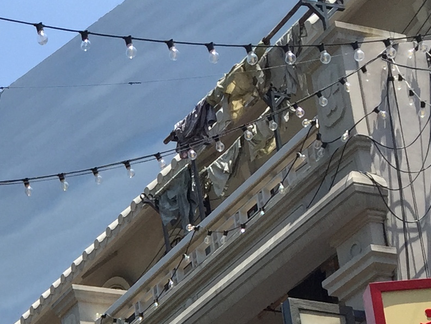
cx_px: -143
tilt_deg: +19.3
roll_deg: +1.1
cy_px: 583
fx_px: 1482
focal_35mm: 119
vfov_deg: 11.5
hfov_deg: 15.7
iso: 32
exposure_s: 1/1582
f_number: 2.2
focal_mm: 4.15
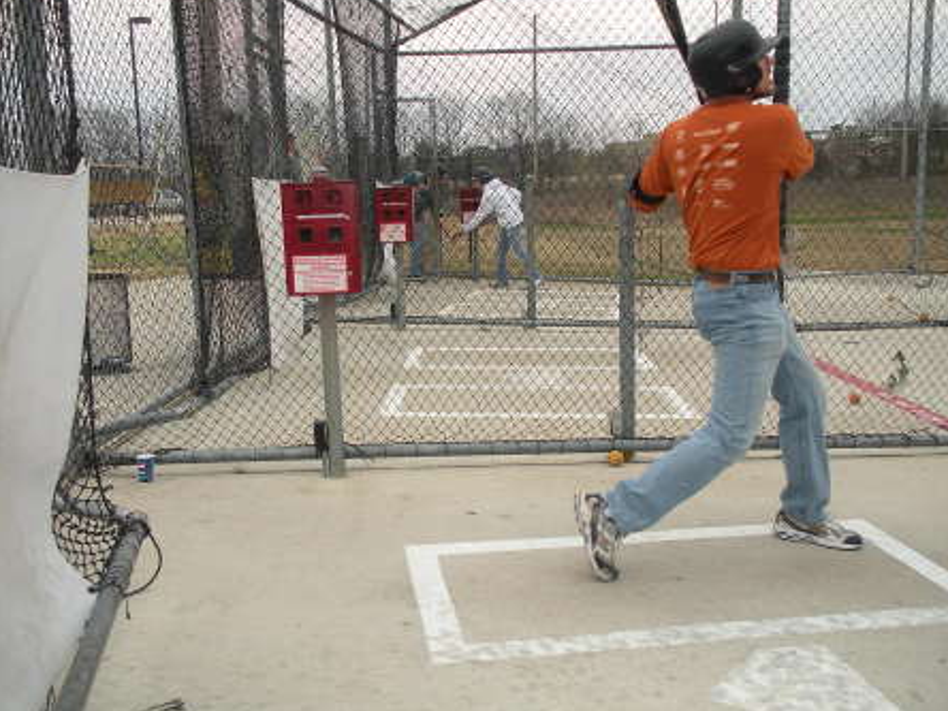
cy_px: 350
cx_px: 480
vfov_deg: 38.7
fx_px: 1013
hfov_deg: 50.1
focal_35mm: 37
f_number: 3.5
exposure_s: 1/156
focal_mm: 6.3
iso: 88
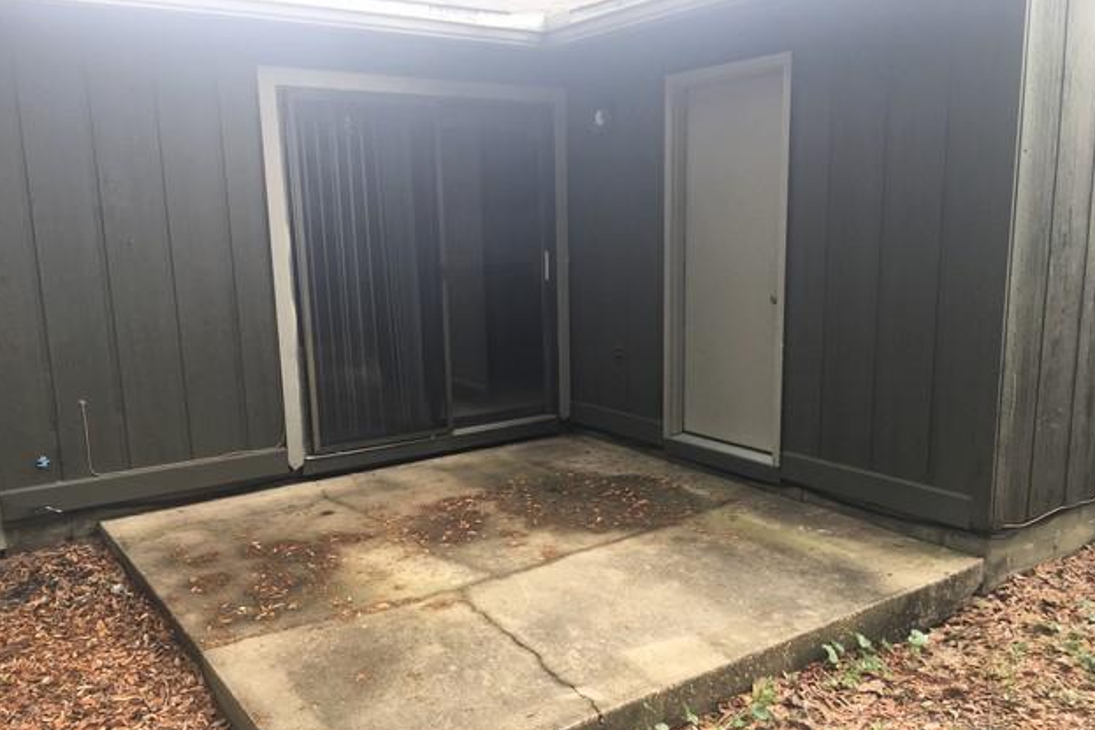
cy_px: 417
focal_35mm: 31
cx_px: 555
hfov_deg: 60.3
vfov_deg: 42.2
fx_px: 943
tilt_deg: -9.9
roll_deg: +1.2
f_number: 2.2
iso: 40
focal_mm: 4.15
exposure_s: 1/120
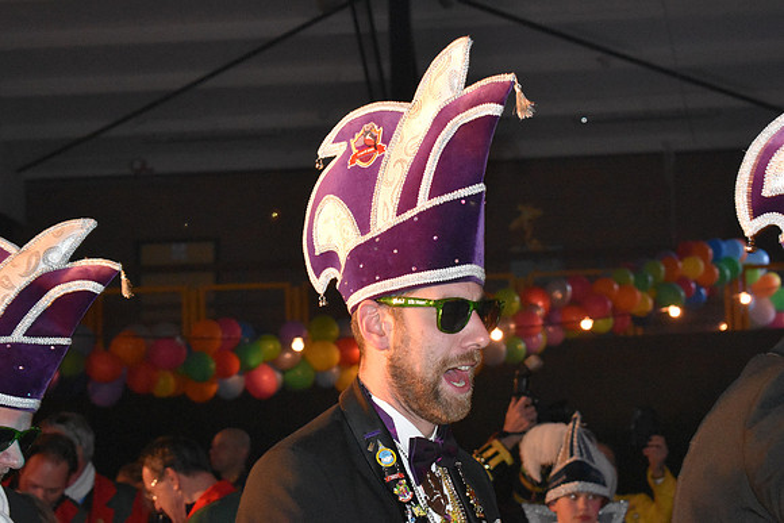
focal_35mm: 82
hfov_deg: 24.6
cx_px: 392
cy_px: 262
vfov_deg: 16.6
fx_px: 1797
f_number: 5.6
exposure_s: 1/60
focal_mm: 55
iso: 5600
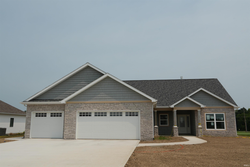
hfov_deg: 59.5
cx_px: 125
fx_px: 219
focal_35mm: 32
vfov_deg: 41.7
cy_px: 84
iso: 100
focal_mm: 21
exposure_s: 1/125
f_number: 18
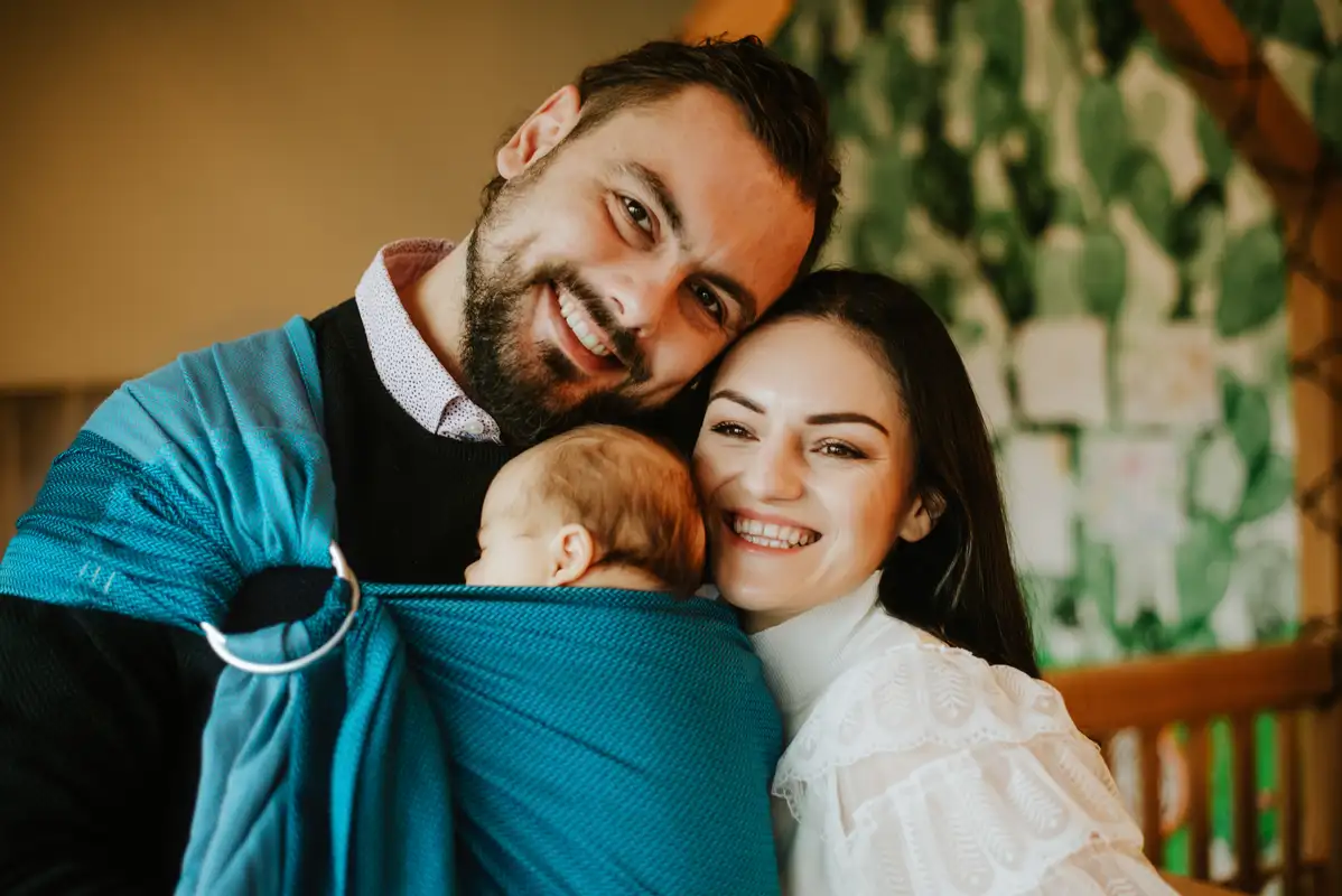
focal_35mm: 50
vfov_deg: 27.0
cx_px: 671
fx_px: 1865
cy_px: 448
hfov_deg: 39.6
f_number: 2.5
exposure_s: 1/60
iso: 320
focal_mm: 50
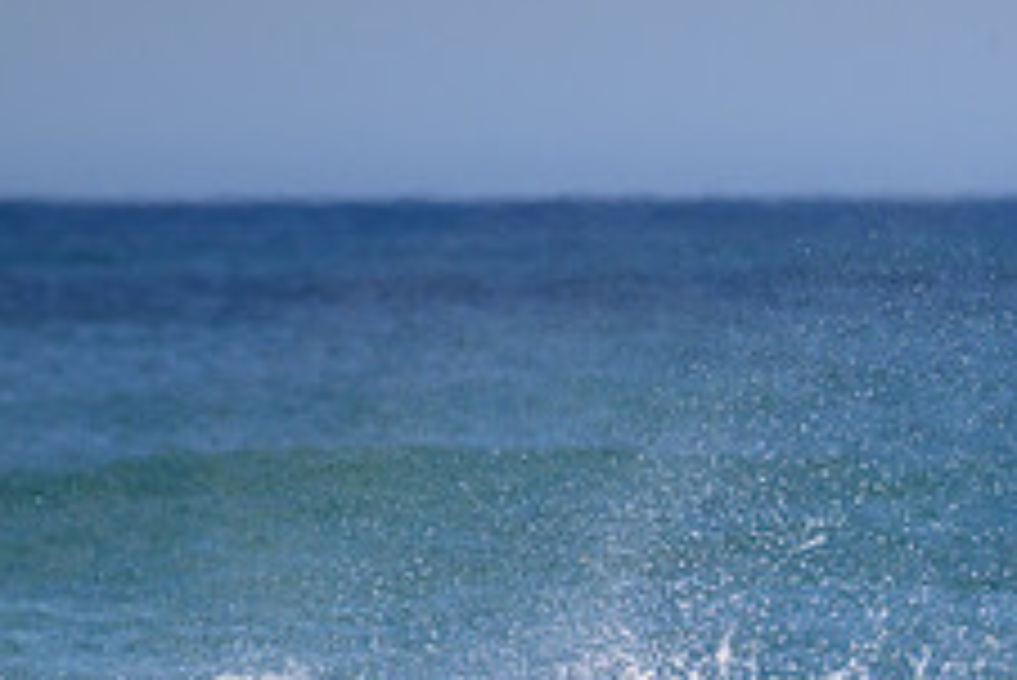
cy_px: 858
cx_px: 1228
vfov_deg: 1.0
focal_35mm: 1359
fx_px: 38415
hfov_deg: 1.5
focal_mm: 530
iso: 800
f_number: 11
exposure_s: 1/2000
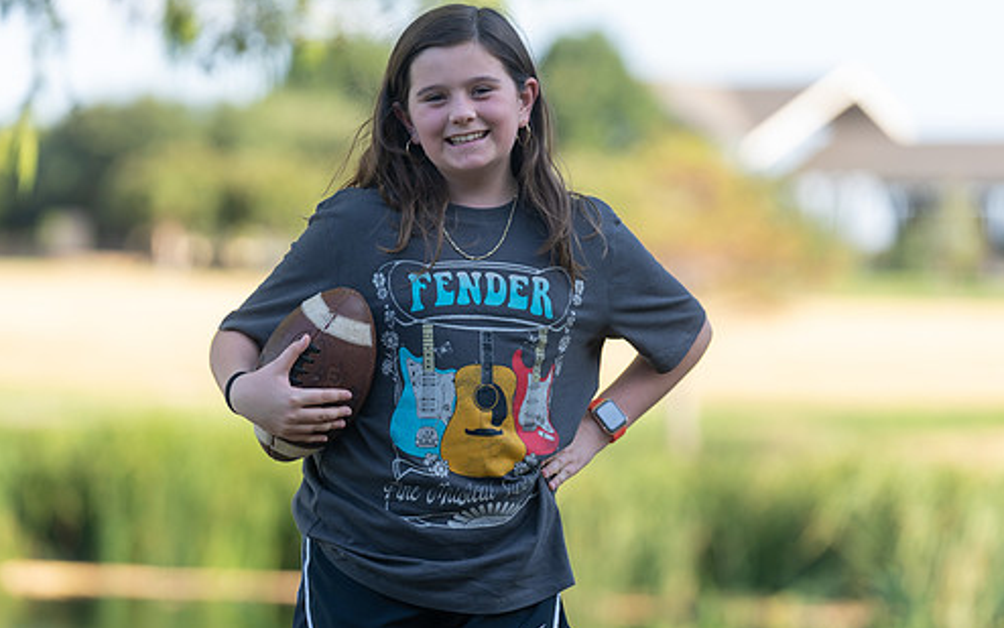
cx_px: 455
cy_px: 269
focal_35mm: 207
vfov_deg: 6.3
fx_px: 5665
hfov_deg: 10.1
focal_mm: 173
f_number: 3.5
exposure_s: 1/320
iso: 125
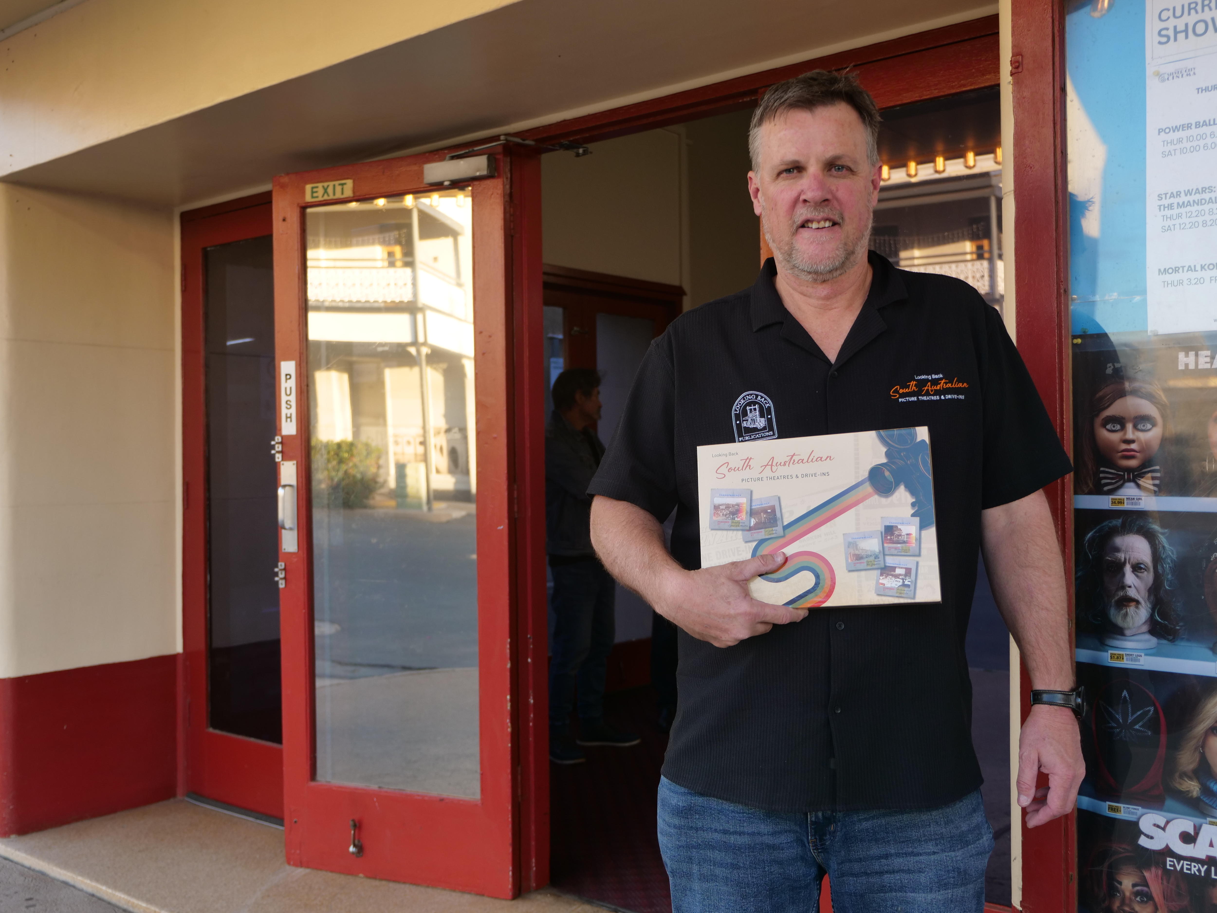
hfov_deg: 51.4
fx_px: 1266
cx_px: 608
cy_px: 456
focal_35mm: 36
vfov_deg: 39.7
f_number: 2.8
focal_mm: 18
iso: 200
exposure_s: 1/125
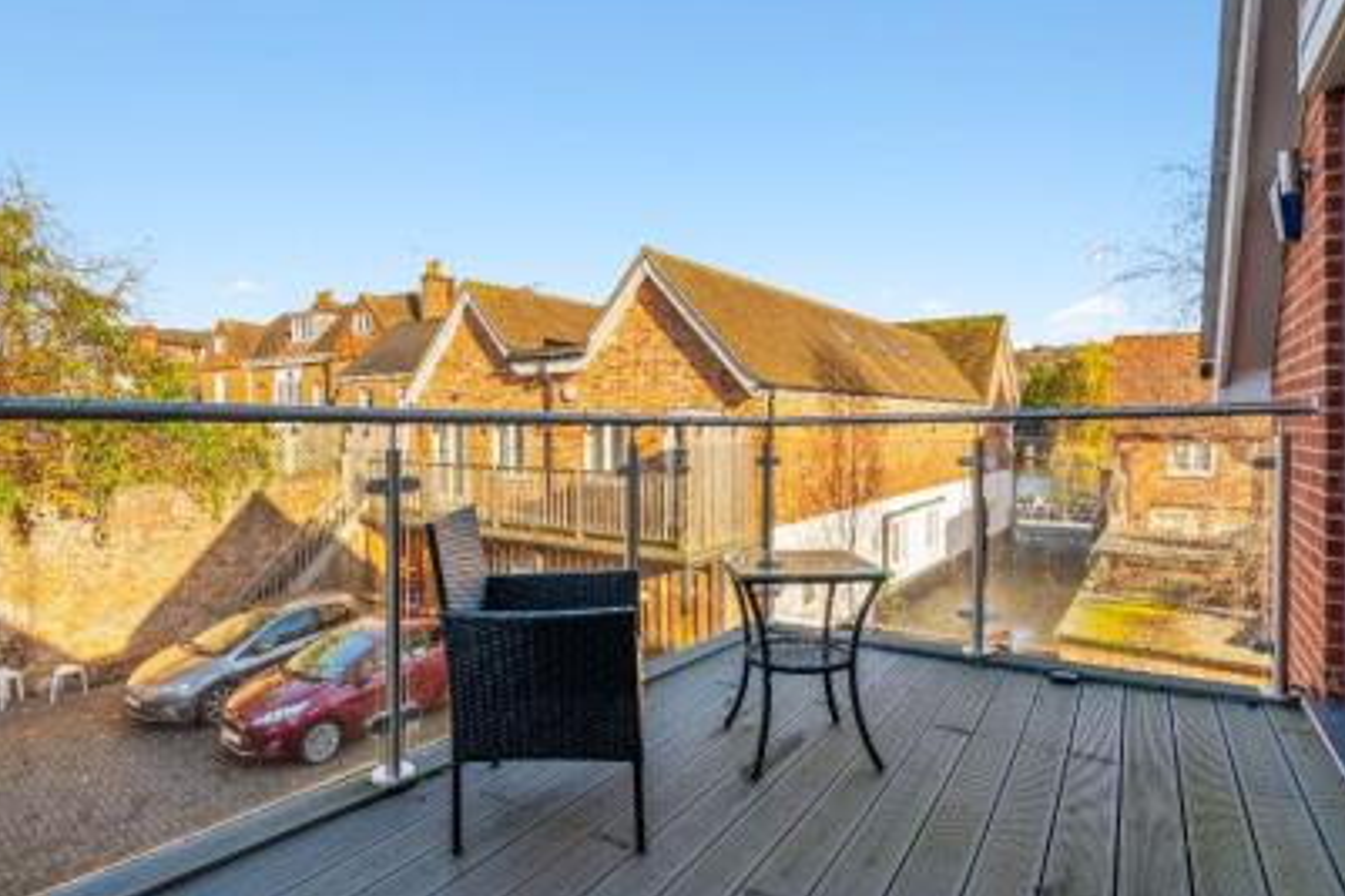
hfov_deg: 86.8
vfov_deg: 64.4
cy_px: 411
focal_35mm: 19
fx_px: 710
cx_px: 634
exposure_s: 1/100
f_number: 8
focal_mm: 16
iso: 100
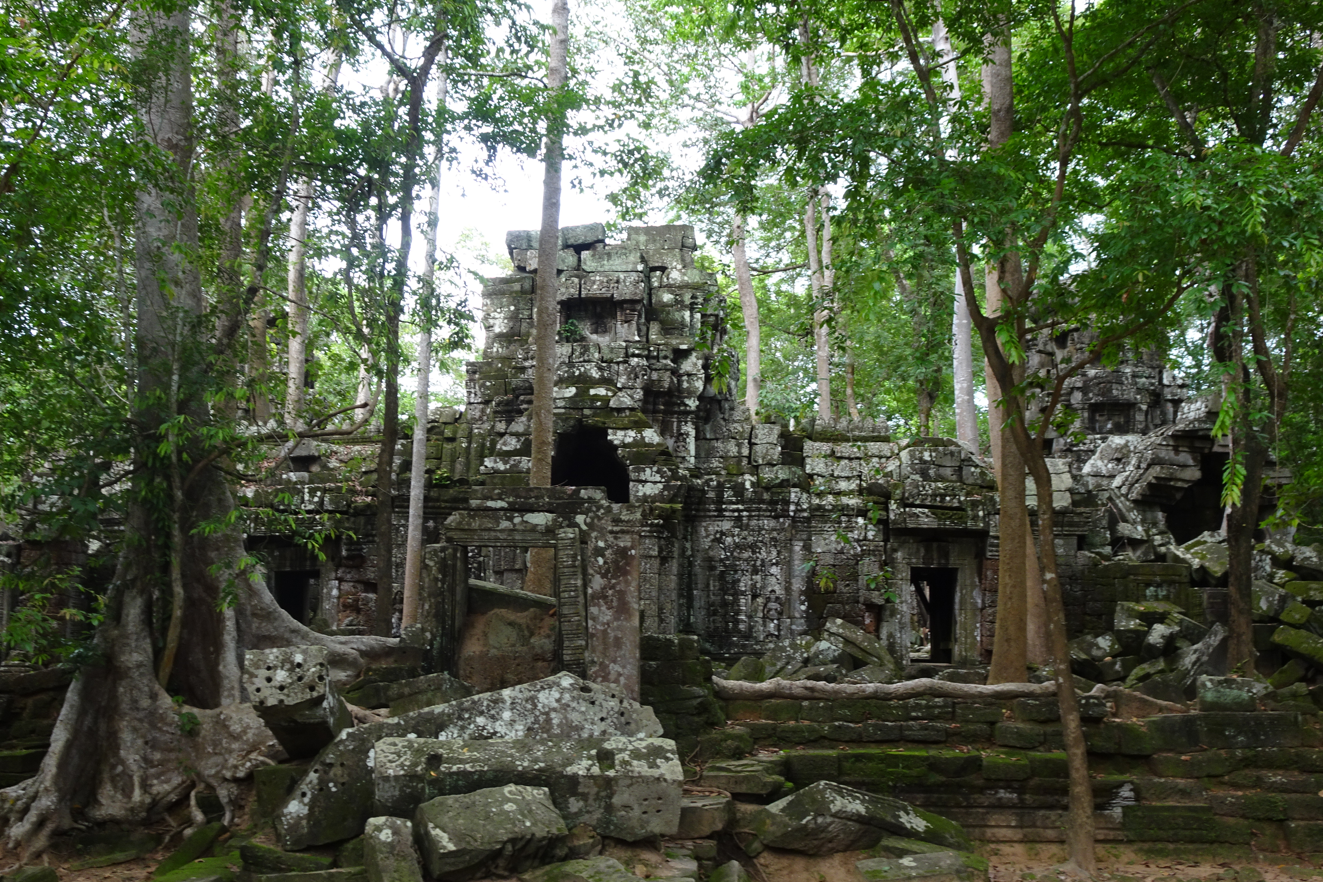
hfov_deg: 49.5
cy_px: 447
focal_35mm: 39
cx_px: 644
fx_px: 1433
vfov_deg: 34.2
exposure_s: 1/40
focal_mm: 6.17
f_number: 4
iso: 80
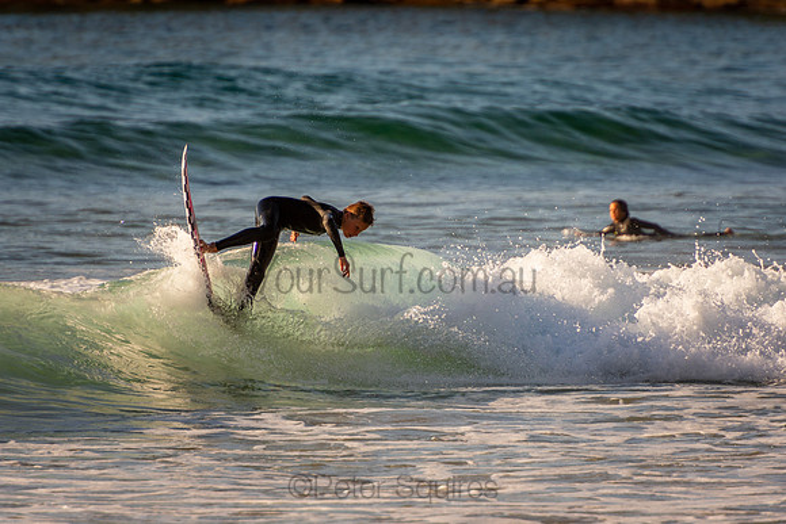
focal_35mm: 600
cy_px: 262
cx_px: 393
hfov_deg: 3.4
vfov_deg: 2.3
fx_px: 13102
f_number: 5.6
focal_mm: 400
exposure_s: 1/1250
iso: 320
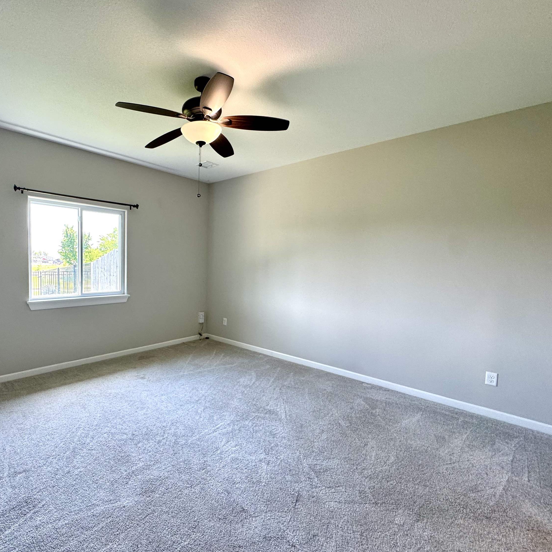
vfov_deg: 84.0
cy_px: 279
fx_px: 307
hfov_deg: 81.8
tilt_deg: -3.9
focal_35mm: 17
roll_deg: -1.5
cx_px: 196
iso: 160
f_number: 2.2
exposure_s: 1/120
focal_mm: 2.22
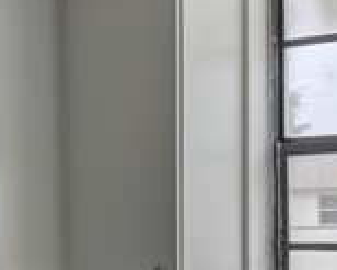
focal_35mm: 122
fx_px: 1216
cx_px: 18
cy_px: 301
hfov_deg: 15.5
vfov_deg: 12.4
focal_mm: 6.9
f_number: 1.68
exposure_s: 1/441
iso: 23
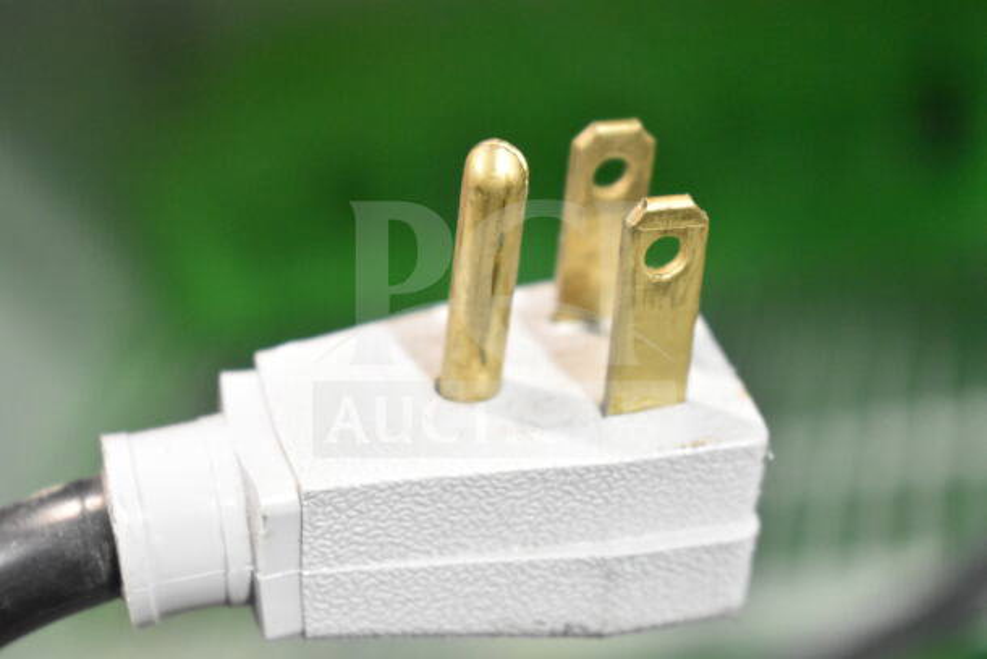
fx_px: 2262
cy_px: 330
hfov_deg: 24.6
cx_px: 494
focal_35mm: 82
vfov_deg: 16.6
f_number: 5.6
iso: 6400
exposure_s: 1/100
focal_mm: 55
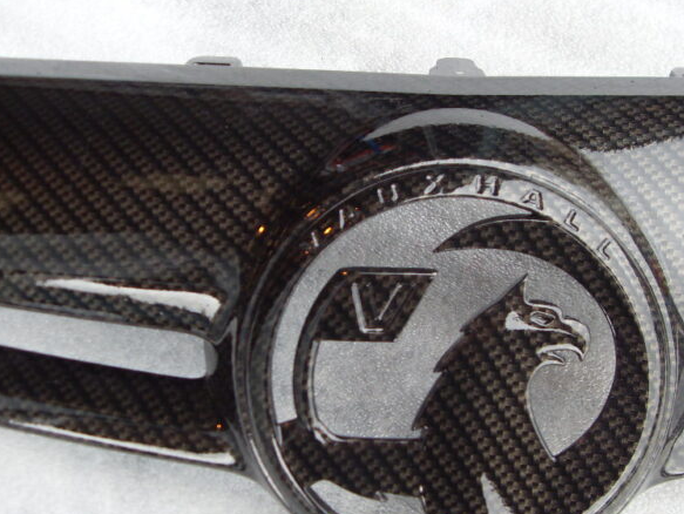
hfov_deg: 39.3
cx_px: 440
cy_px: 300
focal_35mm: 48
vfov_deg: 30.2
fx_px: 949
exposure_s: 1/180
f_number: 2.8
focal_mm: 6.3
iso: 80
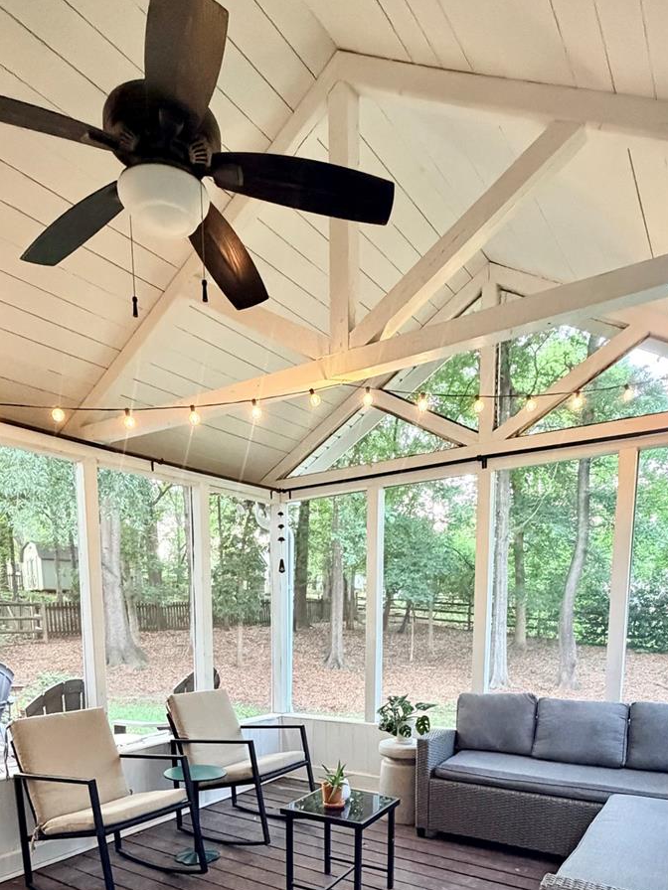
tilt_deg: -8.8
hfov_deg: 56.8
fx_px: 618
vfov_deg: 65.2
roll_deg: +0.8
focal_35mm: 24
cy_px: 712
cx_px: 316
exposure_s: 1/60
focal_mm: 2.22
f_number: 2.2
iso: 640
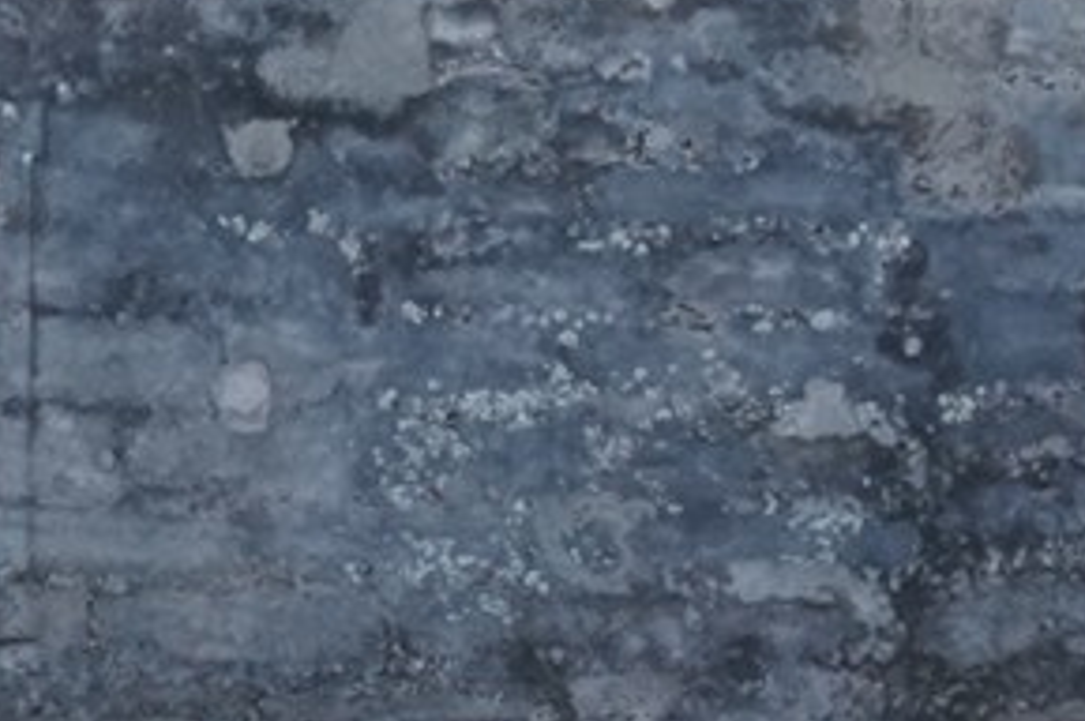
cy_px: 345
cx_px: -248
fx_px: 9182
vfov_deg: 4.5
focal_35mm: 305
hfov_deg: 6.7
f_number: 32
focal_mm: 44
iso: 1600
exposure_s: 1/100
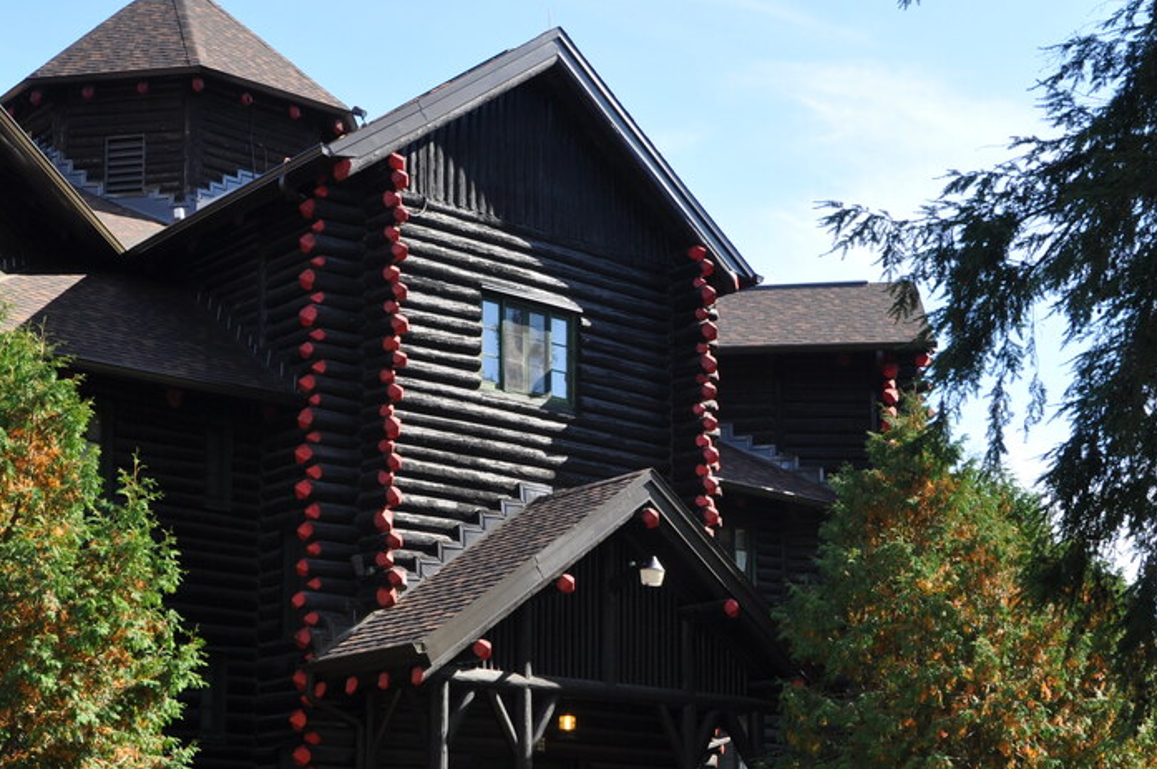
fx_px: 1990
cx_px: 510
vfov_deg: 21.7
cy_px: 580
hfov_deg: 32.4
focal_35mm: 62
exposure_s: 1/200
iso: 250
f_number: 7.1
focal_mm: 24
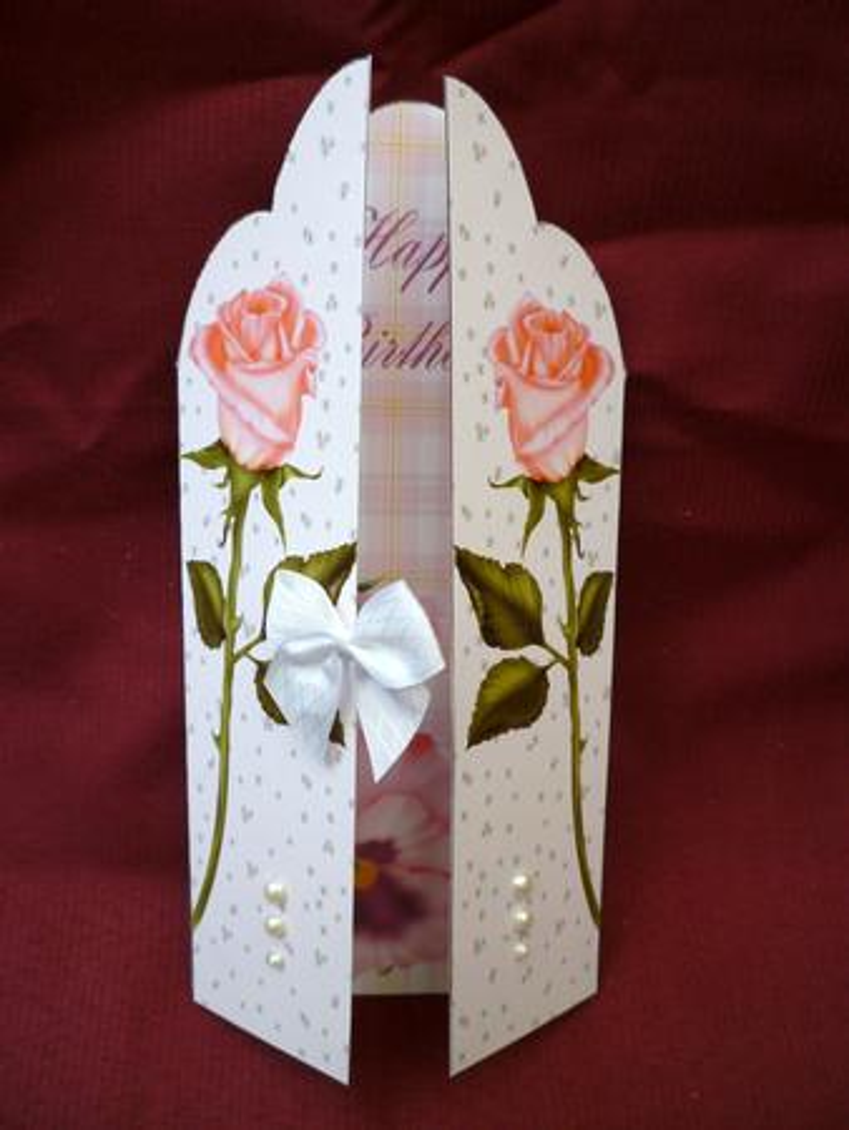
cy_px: 565
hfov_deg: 48.3
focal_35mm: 29
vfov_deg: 61.6
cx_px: 424
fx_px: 947
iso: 80
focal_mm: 5.2
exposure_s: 1/50
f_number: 3.3
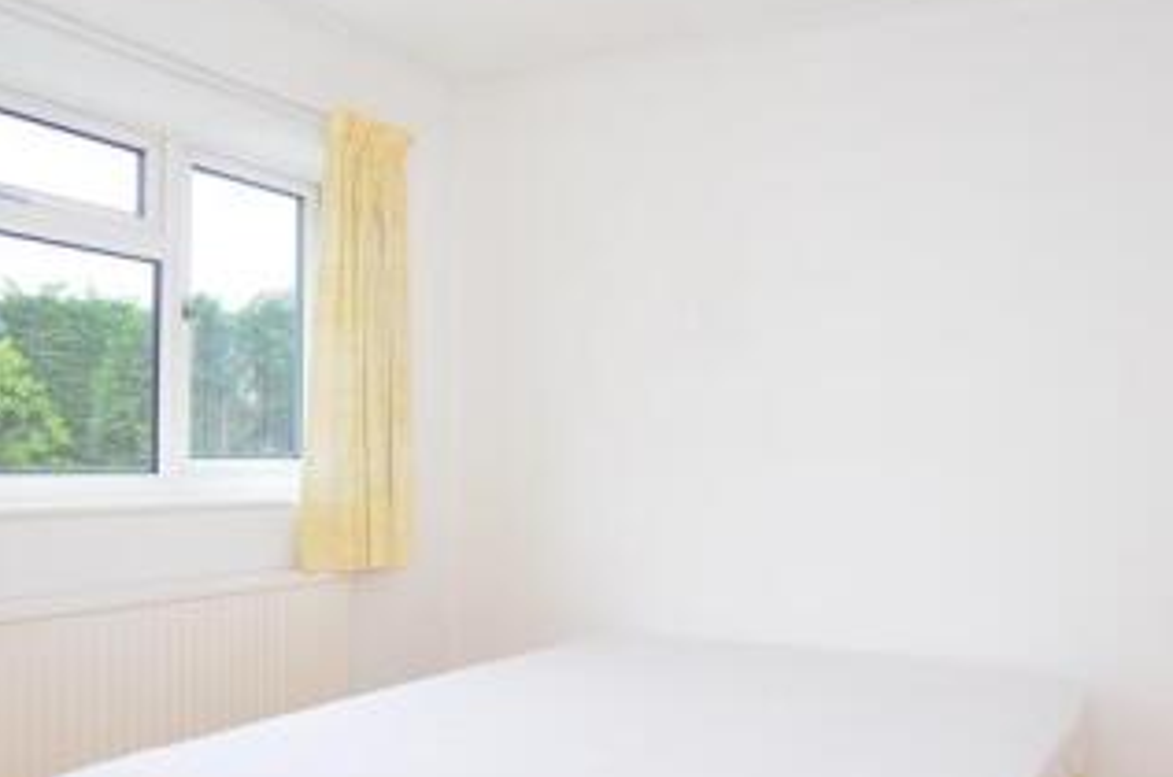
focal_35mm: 31
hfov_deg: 60.3
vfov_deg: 42.0
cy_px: 451
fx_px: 1008
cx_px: 555
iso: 200
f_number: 5
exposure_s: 1/40
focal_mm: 10
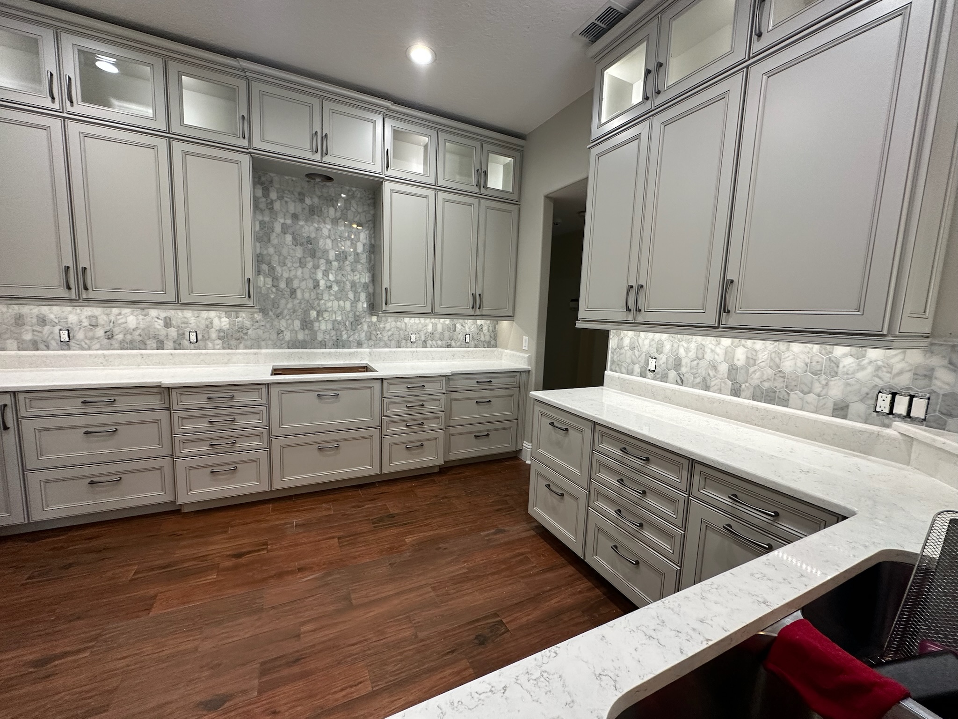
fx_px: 387
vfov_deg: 85.7
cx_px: 479
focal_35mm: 14
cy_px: 360
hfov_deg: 102.1
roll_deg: -2.4
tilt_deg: -7.3
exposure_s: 1/63
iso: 160
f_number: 2.2
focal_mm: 2.22
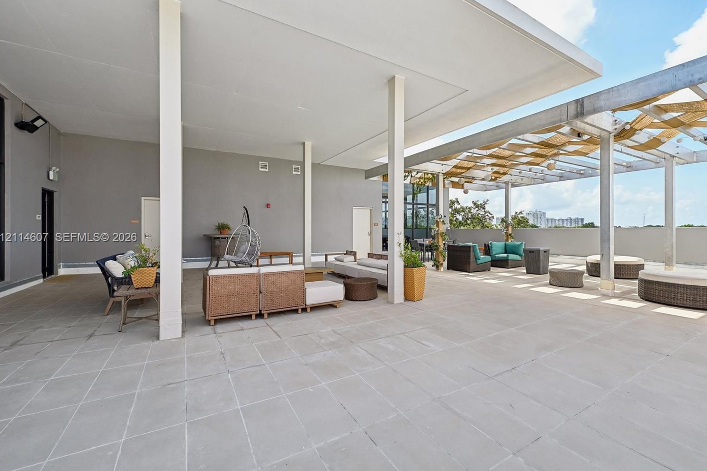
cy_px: 238
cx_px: 368
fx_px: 295
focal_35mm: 15
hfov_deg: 100.3
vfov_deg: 77.3
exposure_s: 1/160
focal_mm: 14
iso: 100
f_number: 8
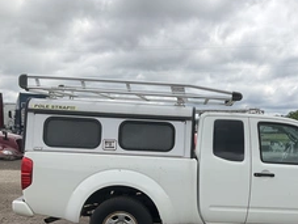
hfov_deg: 36.6
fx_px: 440
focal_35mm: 51
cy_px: 187
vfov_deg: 27.9
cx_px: 221
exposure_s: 1/2058
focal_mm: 3
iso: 25
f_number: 1.8
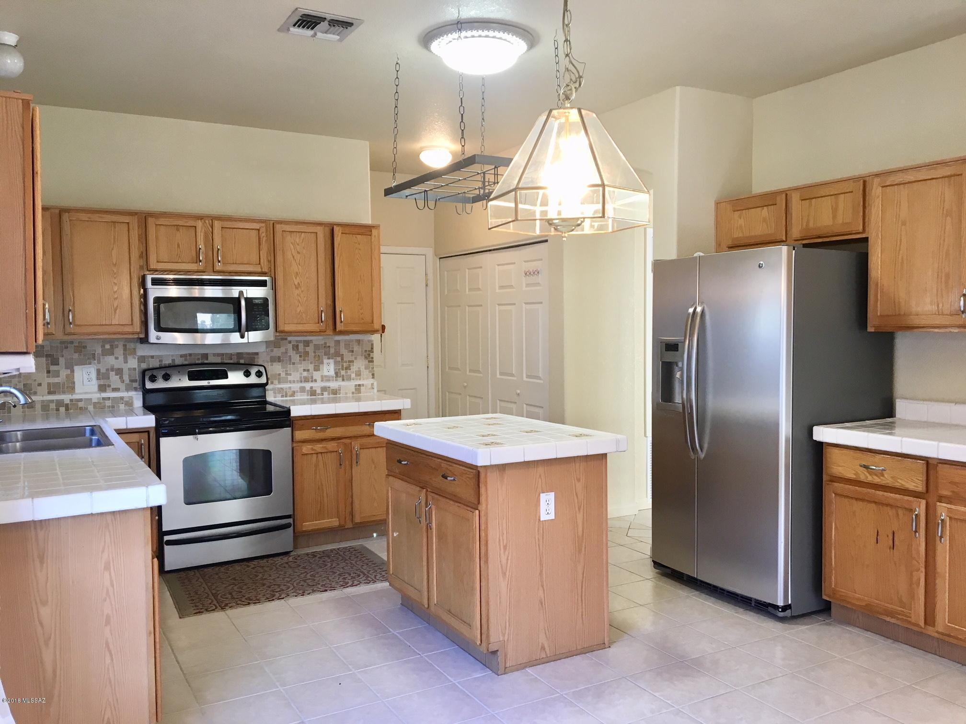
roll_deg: +0.4
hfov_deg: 61.7
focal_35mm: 29
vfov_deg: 48.2
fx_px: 809
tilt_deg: -2.7
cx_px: 483
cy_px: 362
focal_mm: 4.15
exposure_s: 1/30
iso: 50
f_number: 2.2
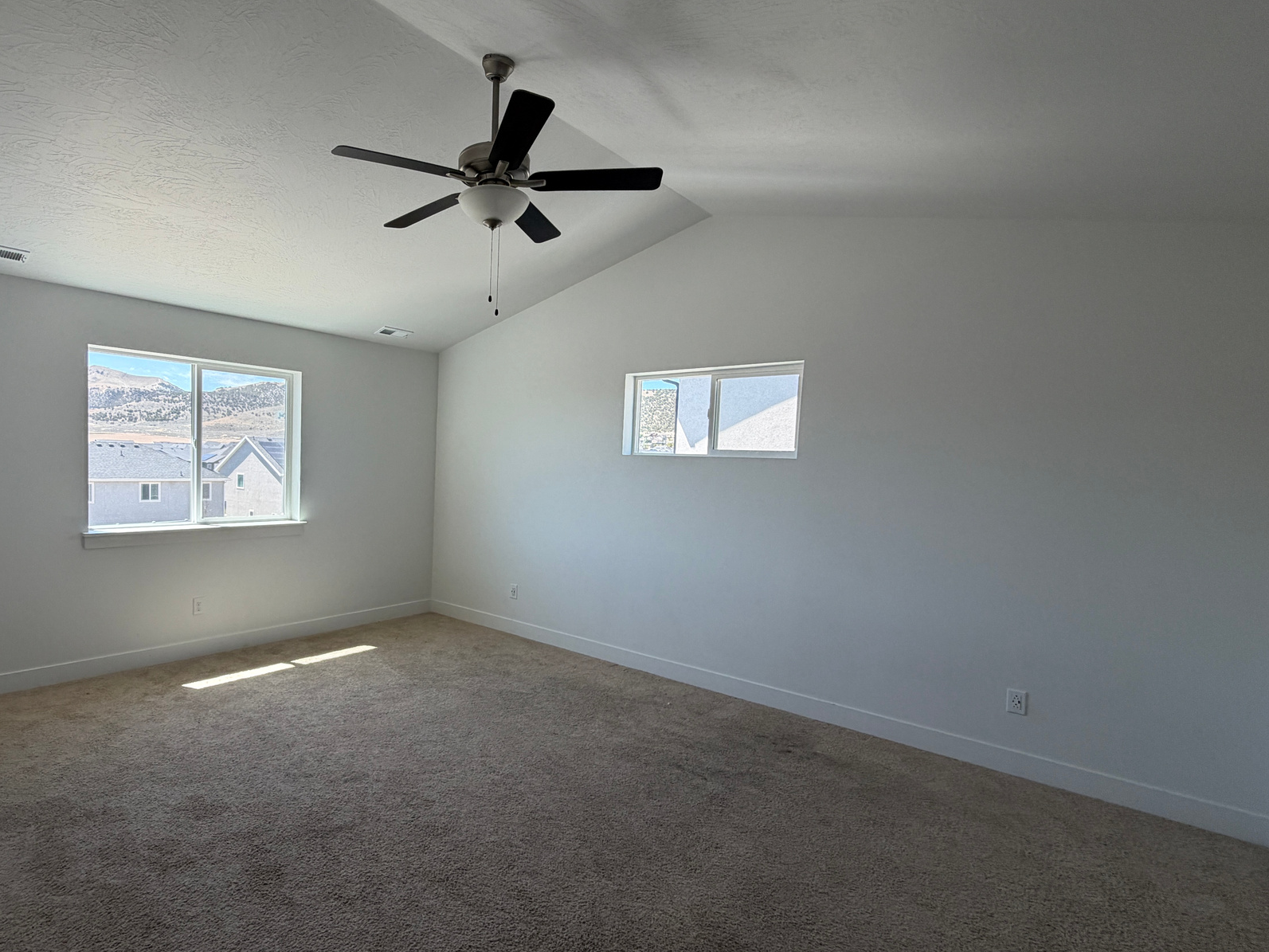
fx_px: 660
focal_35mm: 18
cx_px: 471
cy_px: 499
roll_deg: -0.6
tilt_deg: -3.4
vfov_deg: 71.6
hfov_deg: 85.9
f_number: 2.2
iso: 50
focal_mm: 2.22
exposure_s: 1/121
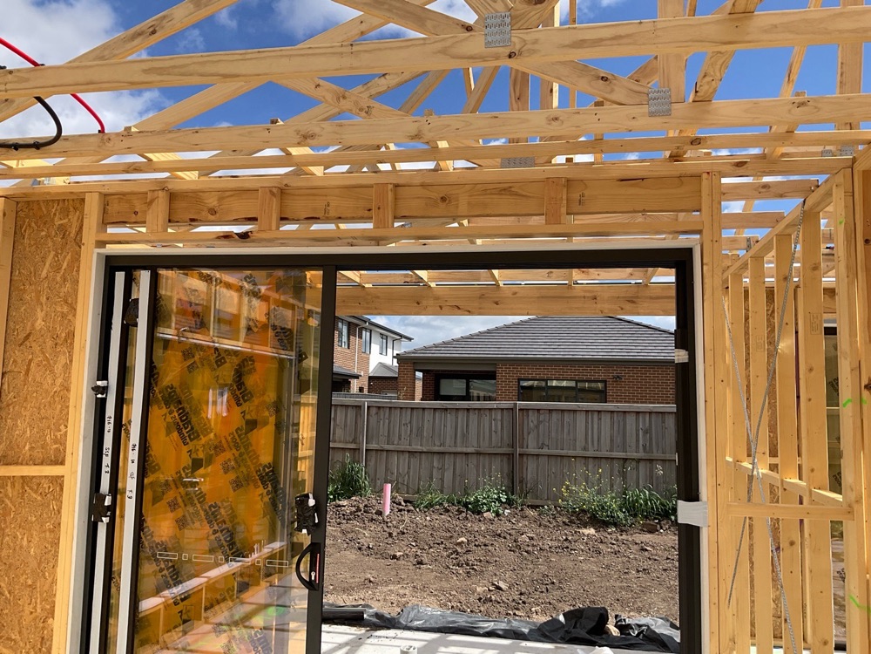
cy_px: 327
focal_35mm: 29
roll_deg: -0.3
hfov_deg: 61.7
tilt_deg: +3.7
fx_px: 730
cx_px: 436
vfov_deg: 48.2
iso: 16
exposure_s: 1/1848
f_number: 1.8
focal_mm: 3
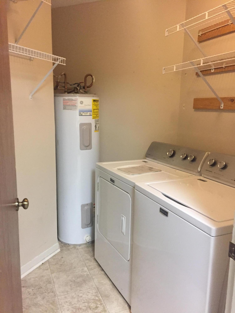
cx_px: 118
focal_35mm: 29
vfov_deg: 61.7
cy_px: 156
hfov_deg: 48.2
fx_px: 262
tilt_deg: -8.1
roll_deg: -0.7
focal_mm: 4.15
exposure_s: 1/30
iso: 250
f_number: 2.2
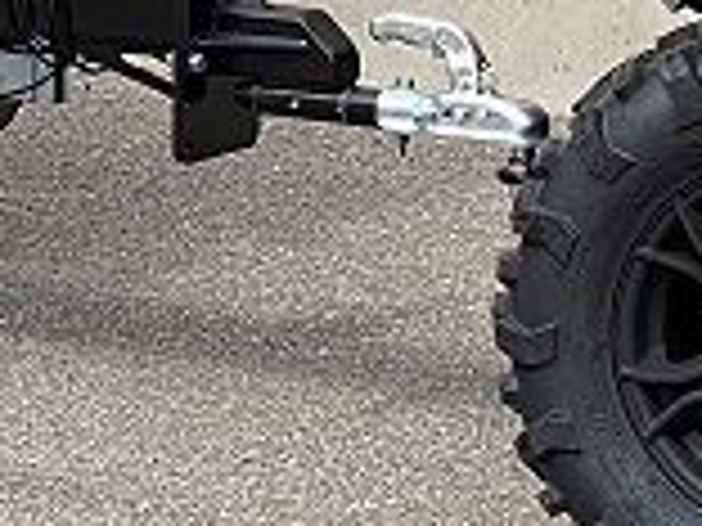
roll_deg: -2.0
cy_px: -432
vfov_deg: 6.0
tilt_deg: -5.1
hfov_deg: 7.7
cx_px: -839
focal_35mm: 242
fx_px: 4908
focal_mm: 6
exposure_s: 1/1142
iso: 20
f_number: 2
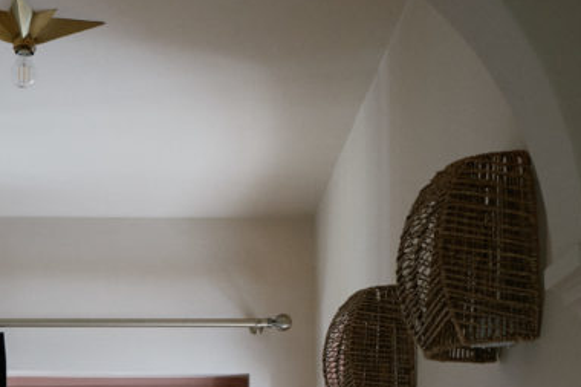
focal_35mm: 88
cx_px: 109
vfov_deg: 14.6
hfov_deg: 22.8
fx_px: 1420
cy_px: 545
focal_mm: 19.4
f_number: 6.4
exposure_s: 1/15
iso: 640
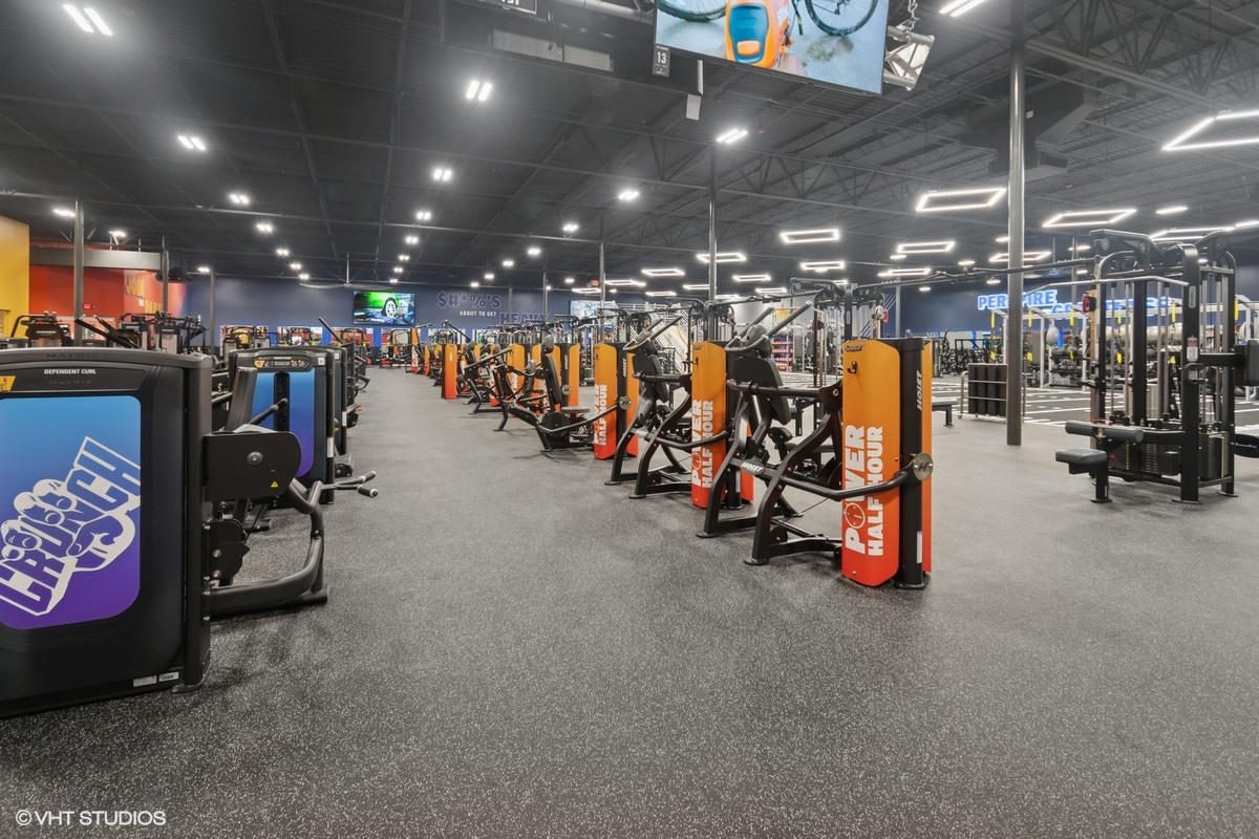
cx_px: 630
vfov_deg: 77.3
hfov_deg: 100.4
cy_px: 420
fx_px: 525
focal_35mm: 15
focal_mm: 10
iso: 200
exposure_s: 1/8
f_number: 5.6
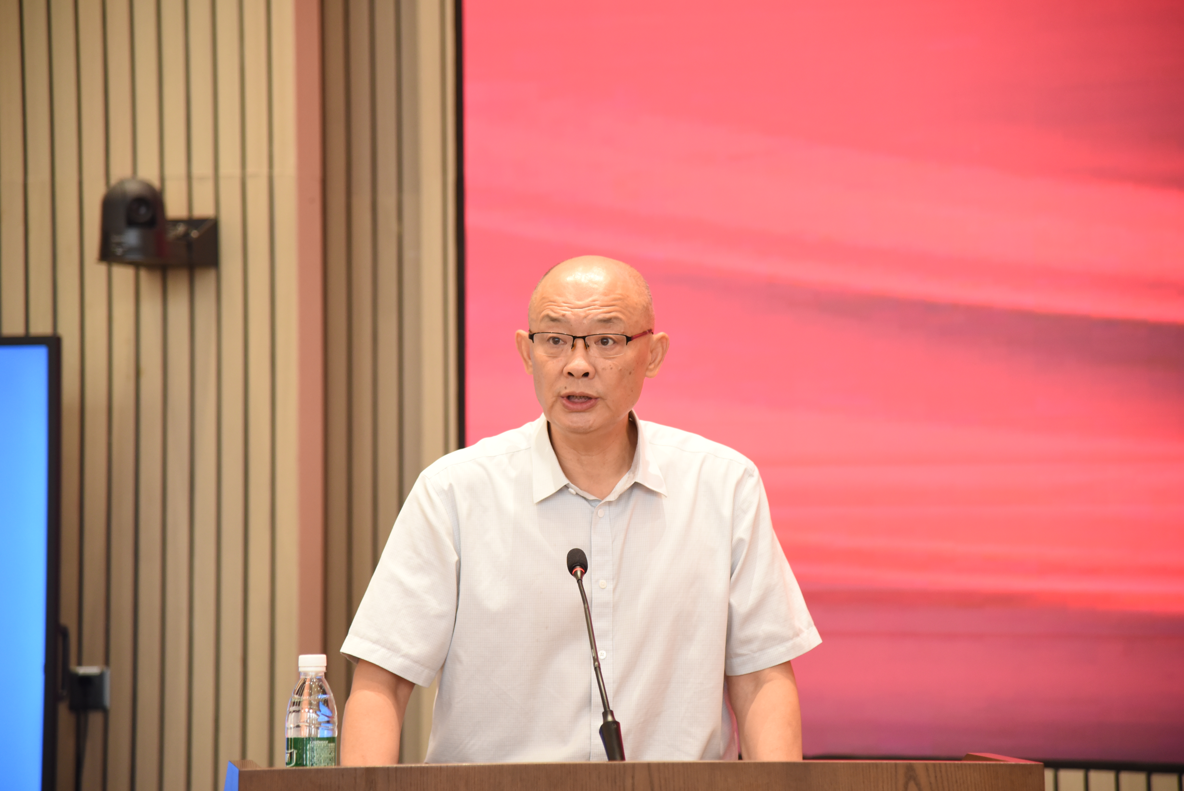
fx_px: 3948
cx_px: 592
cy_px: 396
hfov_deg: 17.1
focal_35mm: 120
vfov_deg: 11.4
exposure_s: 1/125
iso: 2000
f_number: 4
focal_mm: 120
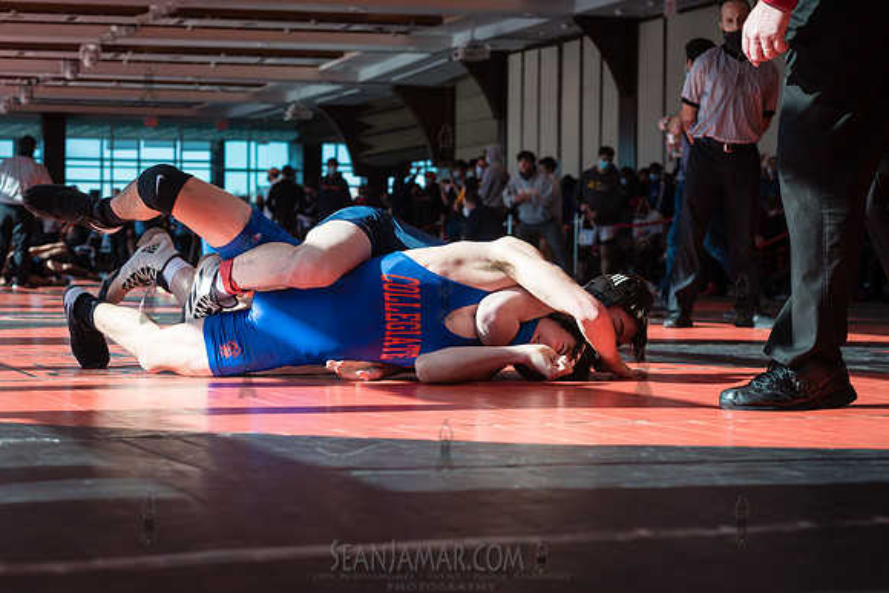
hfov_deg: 25.4
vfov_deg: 17.1
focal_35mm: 80
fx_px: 1976
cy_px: 296
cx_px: 444
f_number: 7.1
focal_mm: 80
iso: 400
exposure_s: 1/400
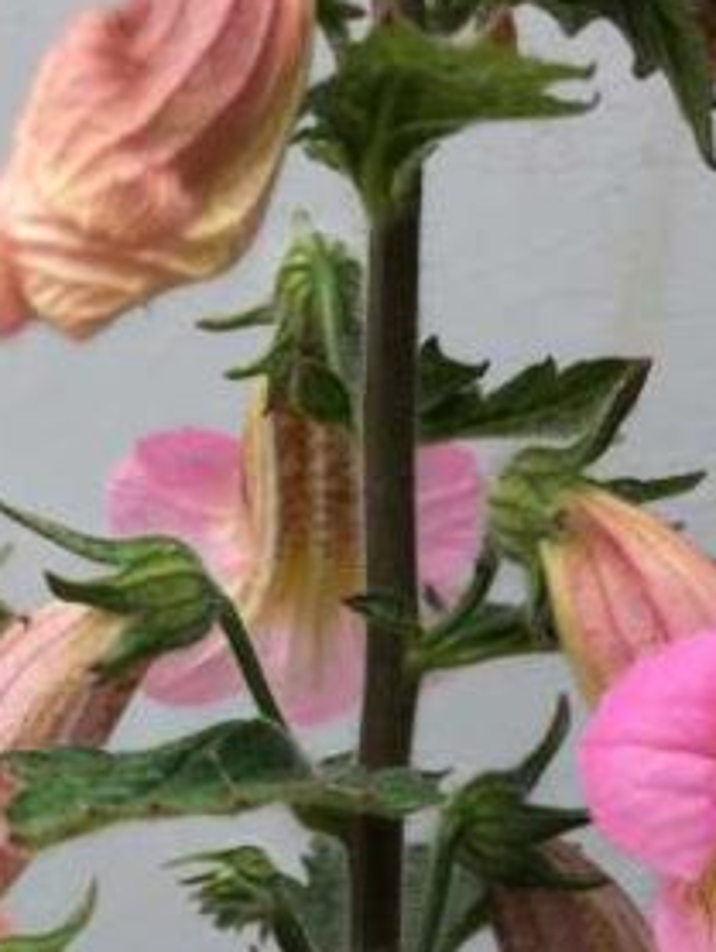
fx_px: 1652
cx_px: 394
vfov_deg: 29.8
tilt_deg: -12.9
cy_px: 969
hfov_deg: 24.4
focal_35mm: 60
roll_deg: +2.4
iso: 25
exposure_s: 1/129
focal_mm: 4.15
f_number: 2.2
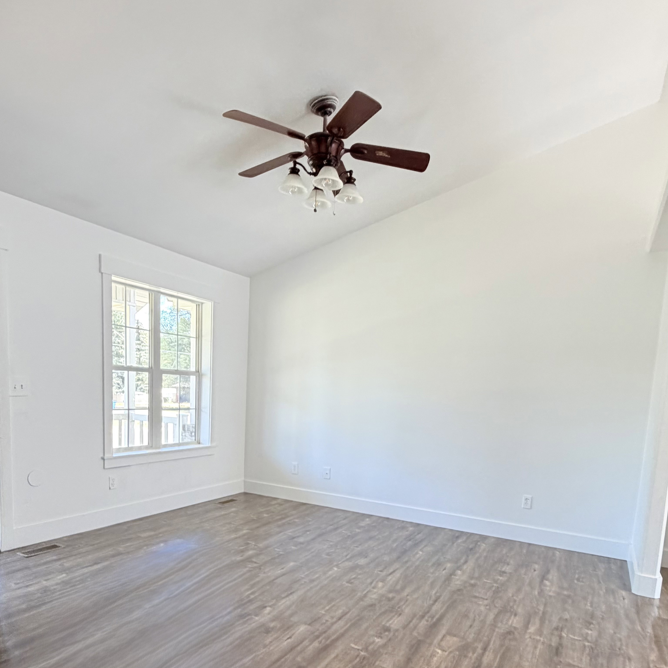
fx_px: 502
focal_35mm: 23
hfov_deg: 67.3
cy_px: 452
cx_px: 341
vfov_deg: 65.3
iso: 160
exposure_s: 1/121
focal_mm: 2.22
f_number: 2.2
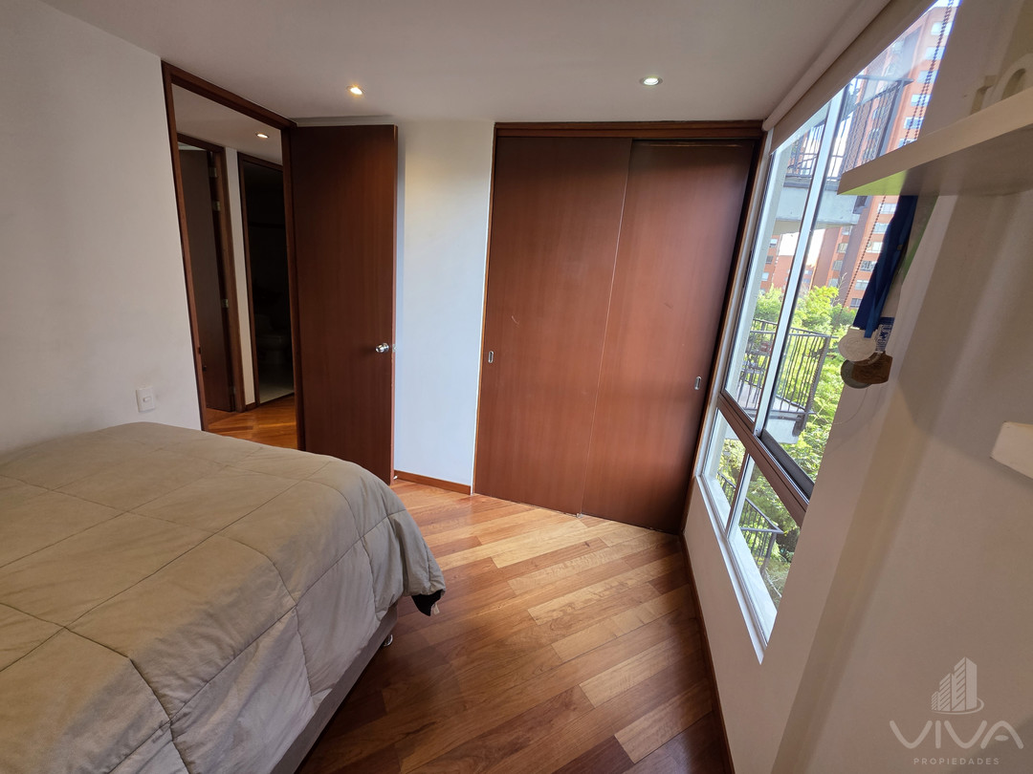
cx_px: 516
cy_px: 387
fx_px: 388
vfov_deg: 89.9
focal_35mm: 13
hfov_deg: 106.2
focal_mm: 2.2
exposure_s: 1/120
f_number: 1.9
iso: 125
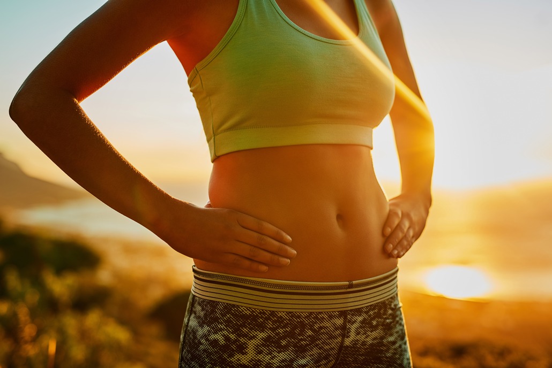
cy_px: 184
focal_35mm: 50
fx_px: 767
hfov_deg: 39.6
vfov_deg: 27.0
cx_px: 276
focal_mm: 50
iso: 100
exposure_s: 1/250
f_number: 2.2
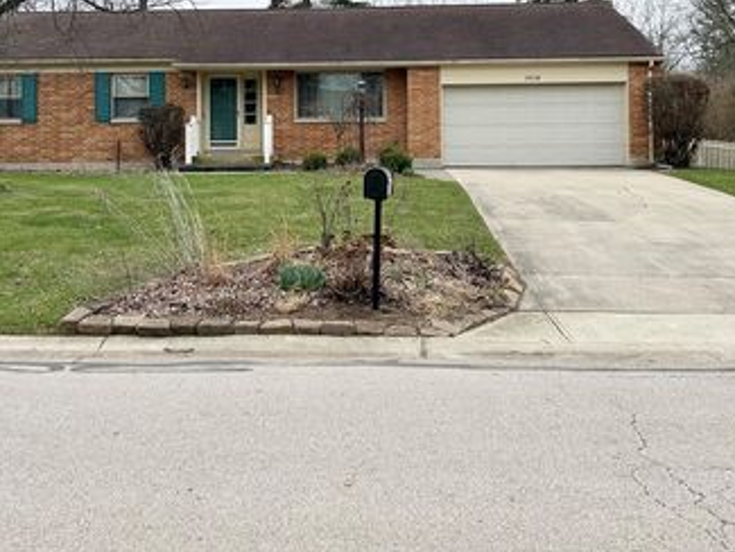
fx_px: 850
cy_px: 132
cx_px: 348
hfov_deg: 46.8
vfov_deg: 35.1
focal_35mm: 40
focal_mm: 5.7
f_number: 1.5
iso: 50
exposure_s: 1/2457
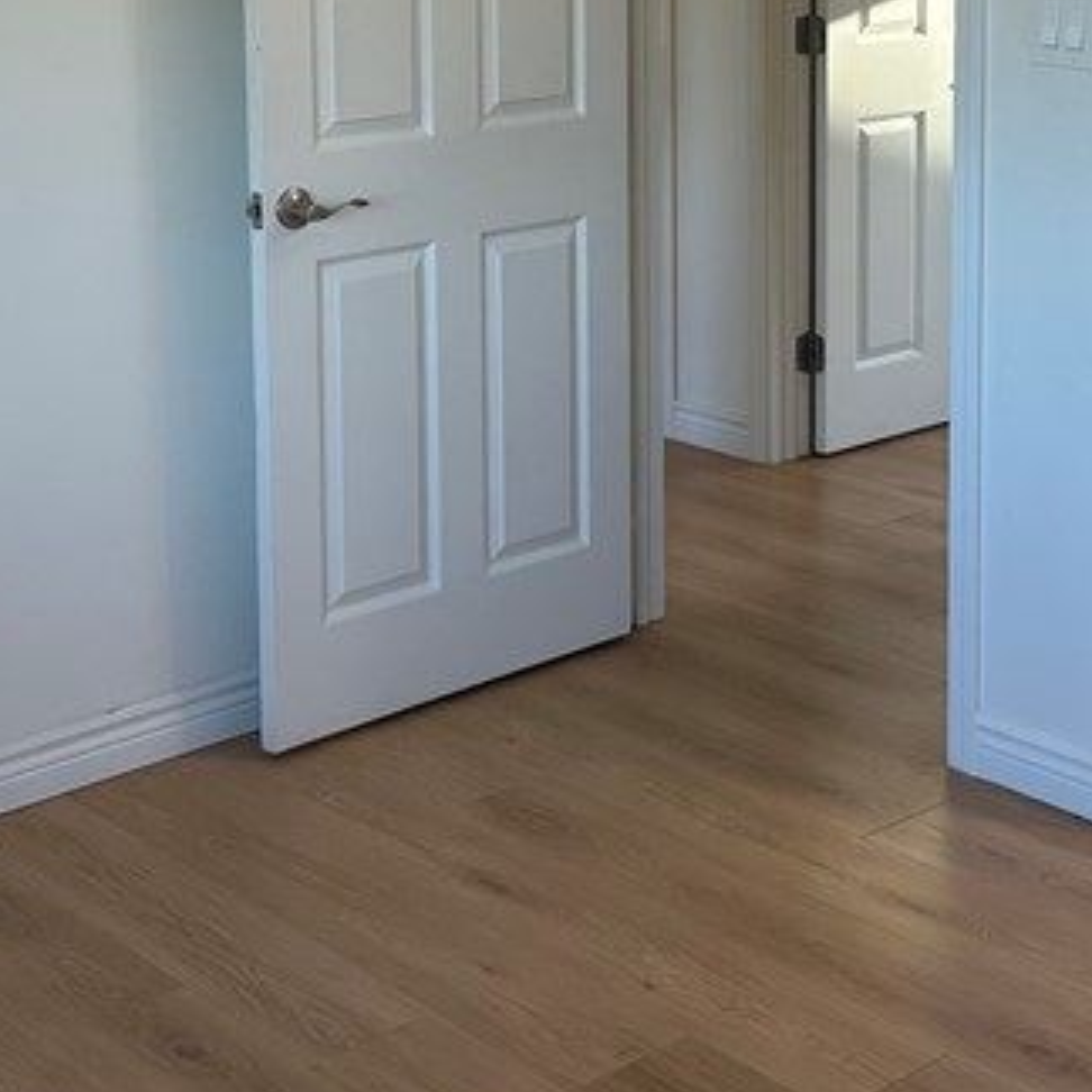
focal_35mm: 67
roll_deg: -0.3
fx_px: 2391
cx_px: 613
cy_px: 158
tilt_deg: -7.2
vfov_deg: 25.1
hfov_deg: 25.7
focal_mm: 6.86
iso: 100
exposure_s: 1/120
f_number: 1.78
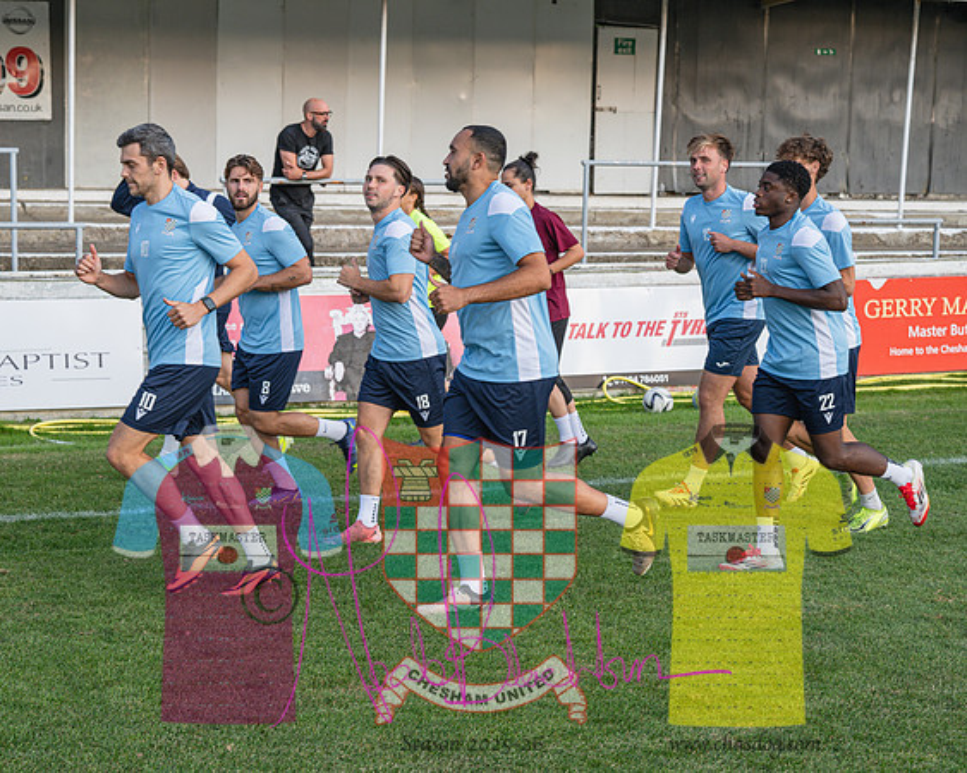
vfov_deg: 22.2
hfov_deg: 27.5
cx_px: 406
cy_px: 421
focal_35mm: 69
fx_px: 1969
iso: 250
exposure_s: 1/400
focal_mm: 54
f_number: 4
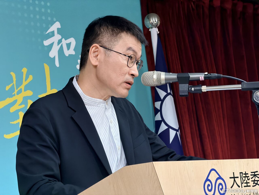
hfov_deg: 19.6
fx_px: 748
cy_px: 98
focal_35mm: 100
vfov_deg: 14.8
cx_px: 130
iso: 400
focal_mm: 16.89
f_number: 2.8
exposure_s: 1/120
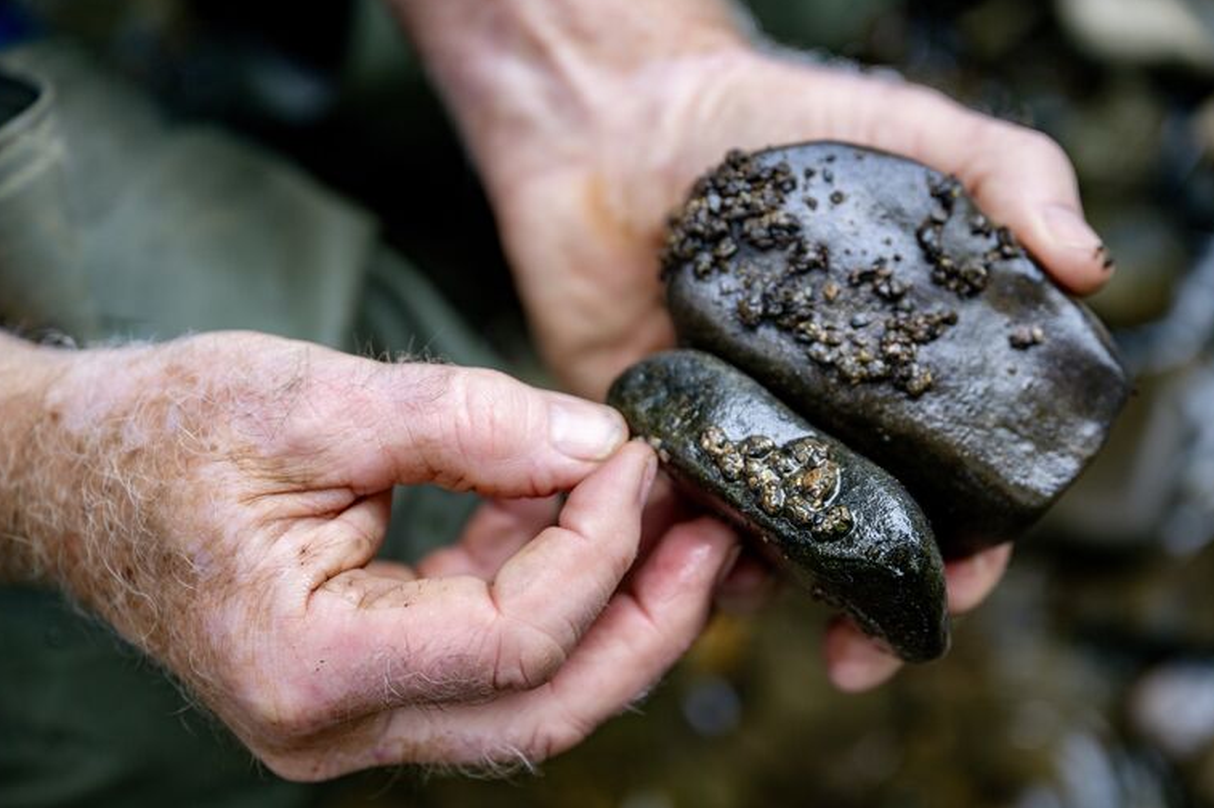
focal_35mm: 74
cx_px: 622
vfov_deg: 18.4
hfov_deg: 27.4
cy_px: 419
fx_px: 2494
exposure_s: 1/320
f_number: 3.2
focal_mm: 70
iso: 250
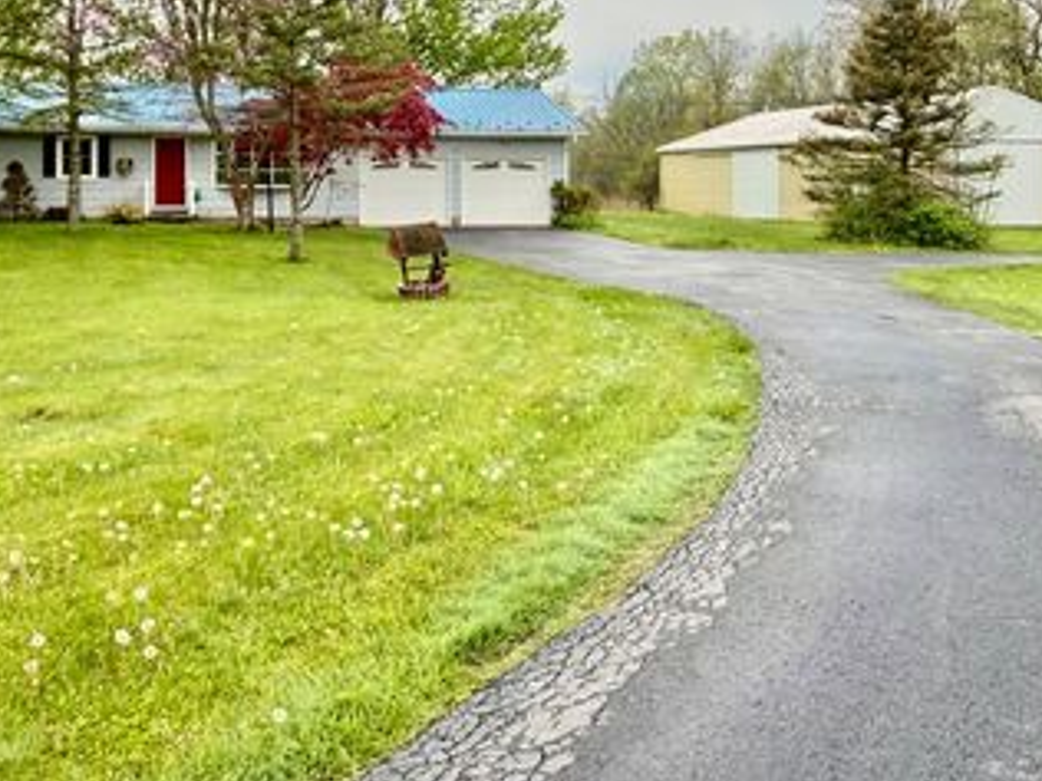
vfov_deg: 36.8
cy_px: 189
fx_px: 1144
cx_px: 425
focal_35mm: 38
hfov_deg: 48.7
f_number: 2.2
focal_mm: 2.22
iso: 50
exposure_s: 1/119
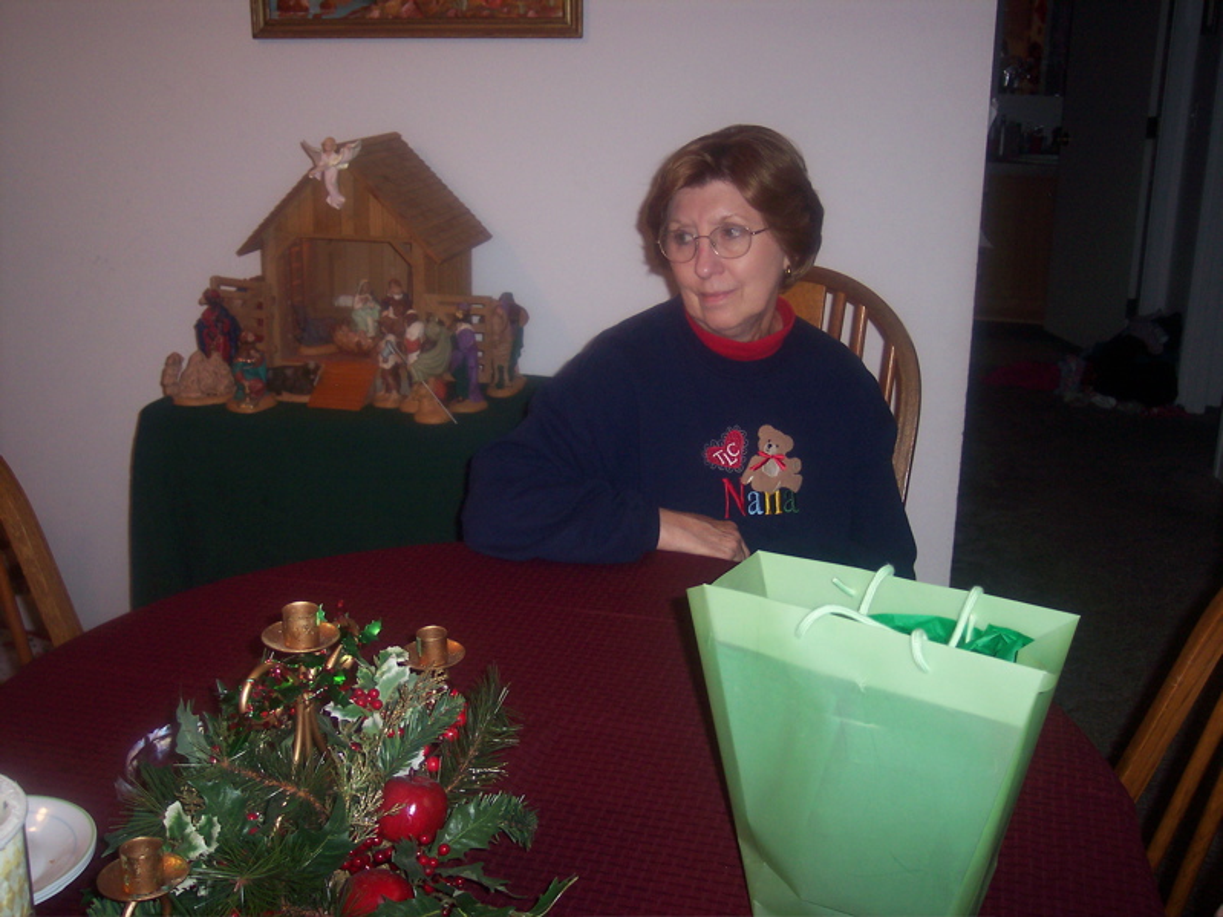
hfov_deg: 49.0
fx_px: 1342
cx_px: 612
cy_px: 458
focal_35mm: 38
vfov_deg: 37.7
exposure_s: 1/30
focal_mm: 8
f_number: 2.8
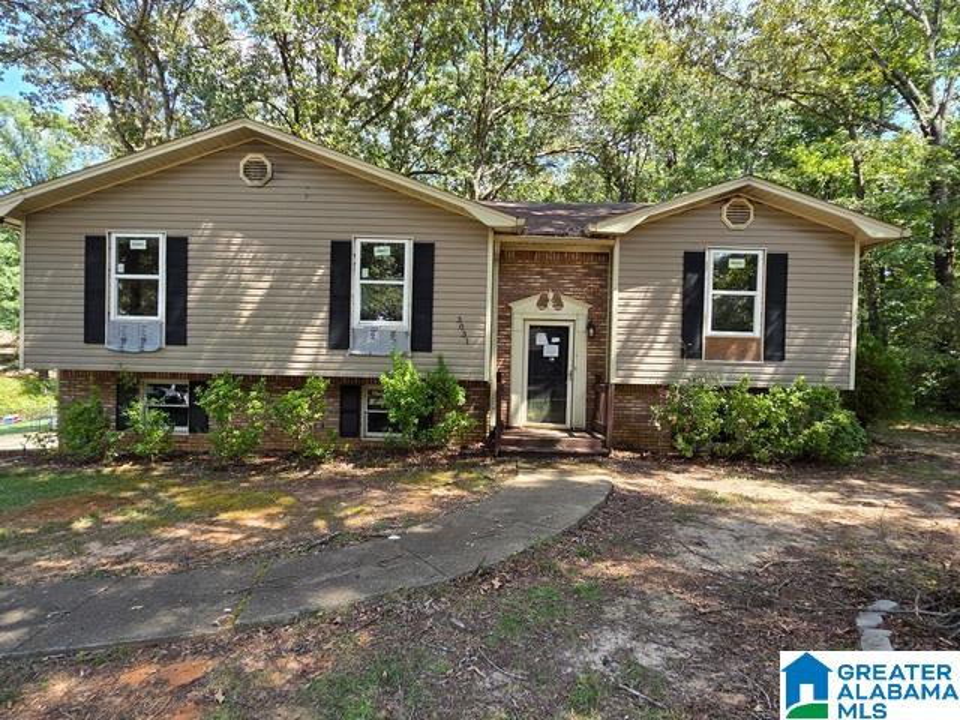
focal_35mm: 13
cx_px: 480
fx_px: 361
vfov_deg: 89.9
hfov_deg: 106.2
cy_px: 360
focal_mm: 2.2
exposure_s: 1/275
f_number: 2.2
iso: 50
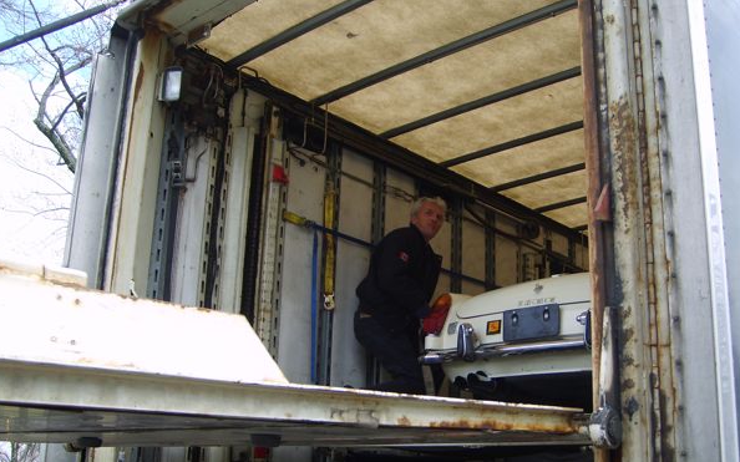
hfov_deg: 49.3
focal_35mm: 40
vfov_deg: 31.9
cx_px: 384
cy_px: 278
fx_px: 807
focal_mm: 5.8
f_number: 2.8
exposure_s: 1/250
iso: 50
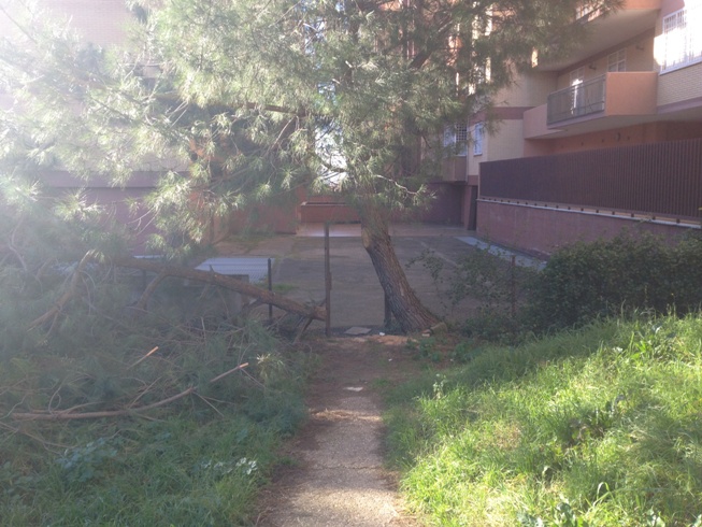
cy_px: 264
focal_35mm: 35
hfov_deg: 52.6
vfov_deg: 40.7
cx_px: 351
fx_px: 710
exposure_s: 1/258
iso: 50
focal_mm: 4.28
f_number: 2.4
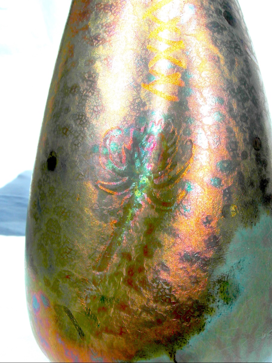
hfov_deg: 35.1
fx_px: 430
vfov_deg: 45.8
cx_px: 136
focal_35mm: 41
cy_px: 182
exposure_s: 1/500
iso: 80
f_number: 5.8
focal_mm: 6.8
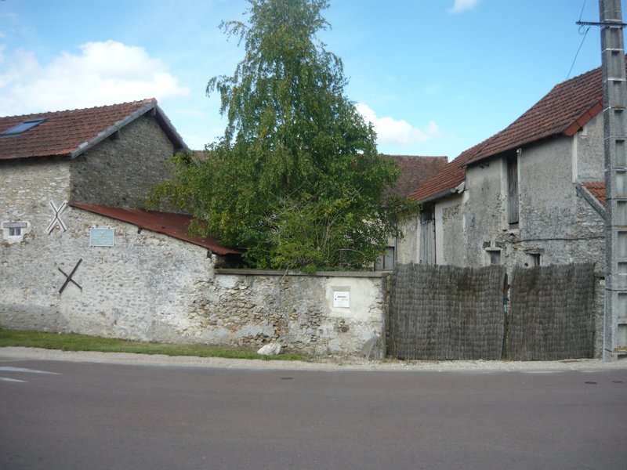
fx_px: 598
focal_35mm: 33
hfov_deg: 55.4
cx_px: 314
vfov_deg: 42.9
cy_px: 235
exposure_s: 1/800
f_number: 2.8
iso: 100
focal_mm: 5.5
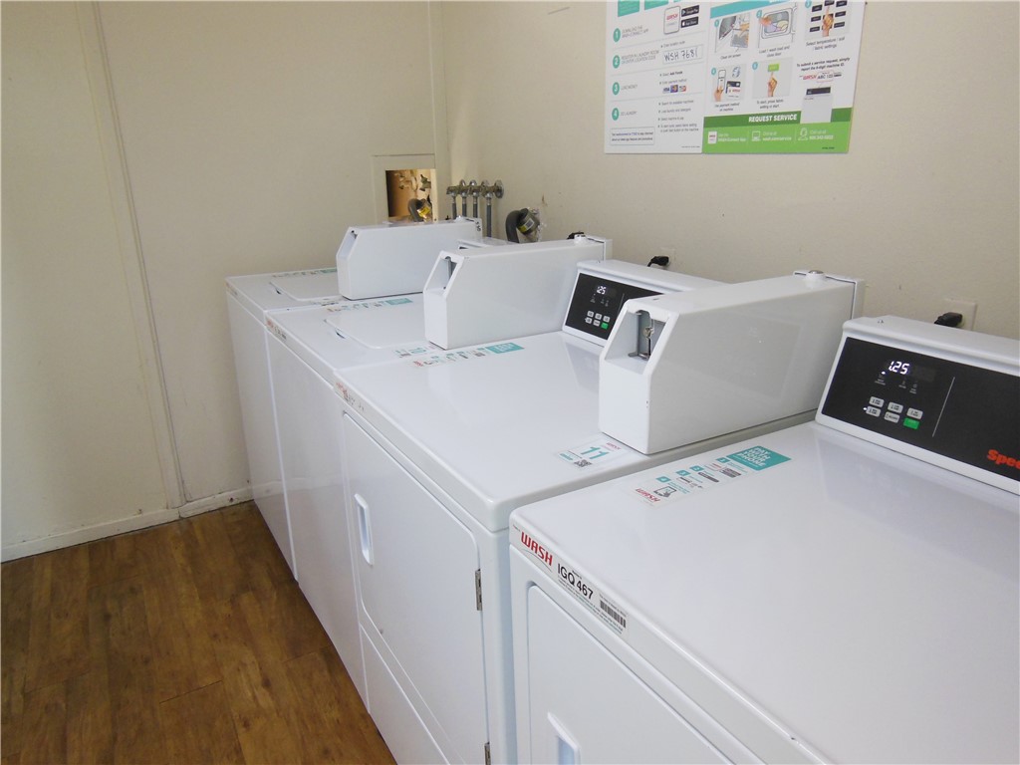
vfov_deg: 54.9
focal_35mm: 25
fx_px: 737
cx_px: 510
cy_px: 382
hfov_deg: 69.4
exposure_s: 1/30
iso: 400
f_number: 3.5
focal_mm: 4.5
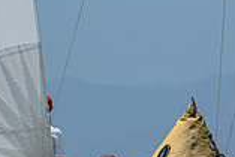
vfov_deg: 1.2
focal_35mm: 1165
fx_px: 7612
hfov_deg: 1.8
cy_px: 247
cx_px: -183
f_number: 5.3
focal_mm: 210
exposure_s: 1/2000
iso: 200
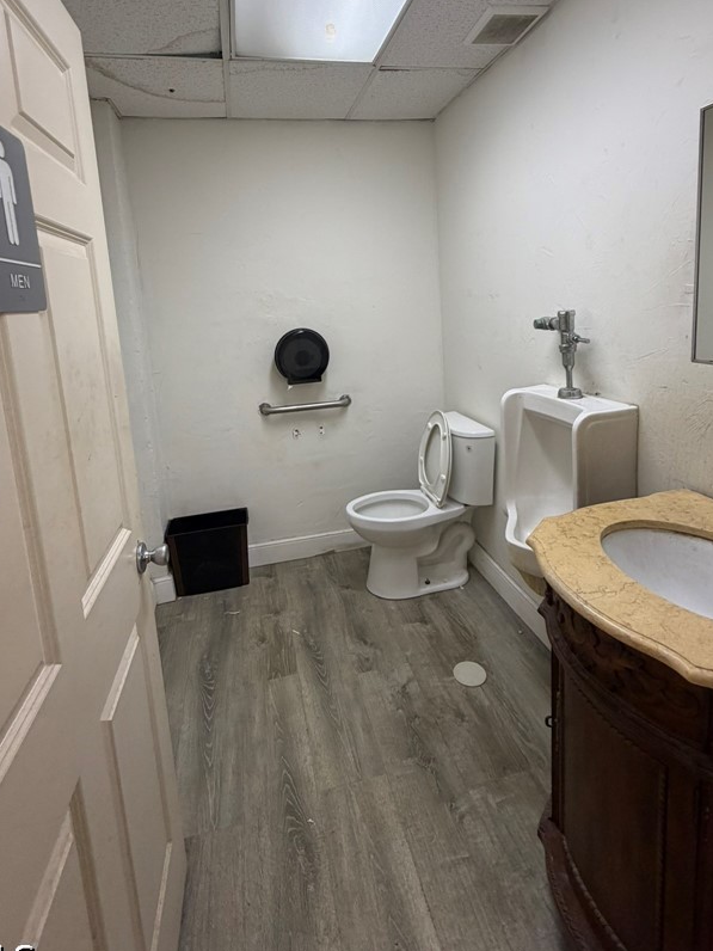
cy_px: 374
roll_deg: +2.8
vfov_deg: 86.5
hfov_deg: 71.6
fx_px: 494
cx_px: 344
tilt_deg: -8.0
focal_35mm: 18
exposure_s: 1/60
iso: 160
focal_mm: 2.22
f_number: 2.2
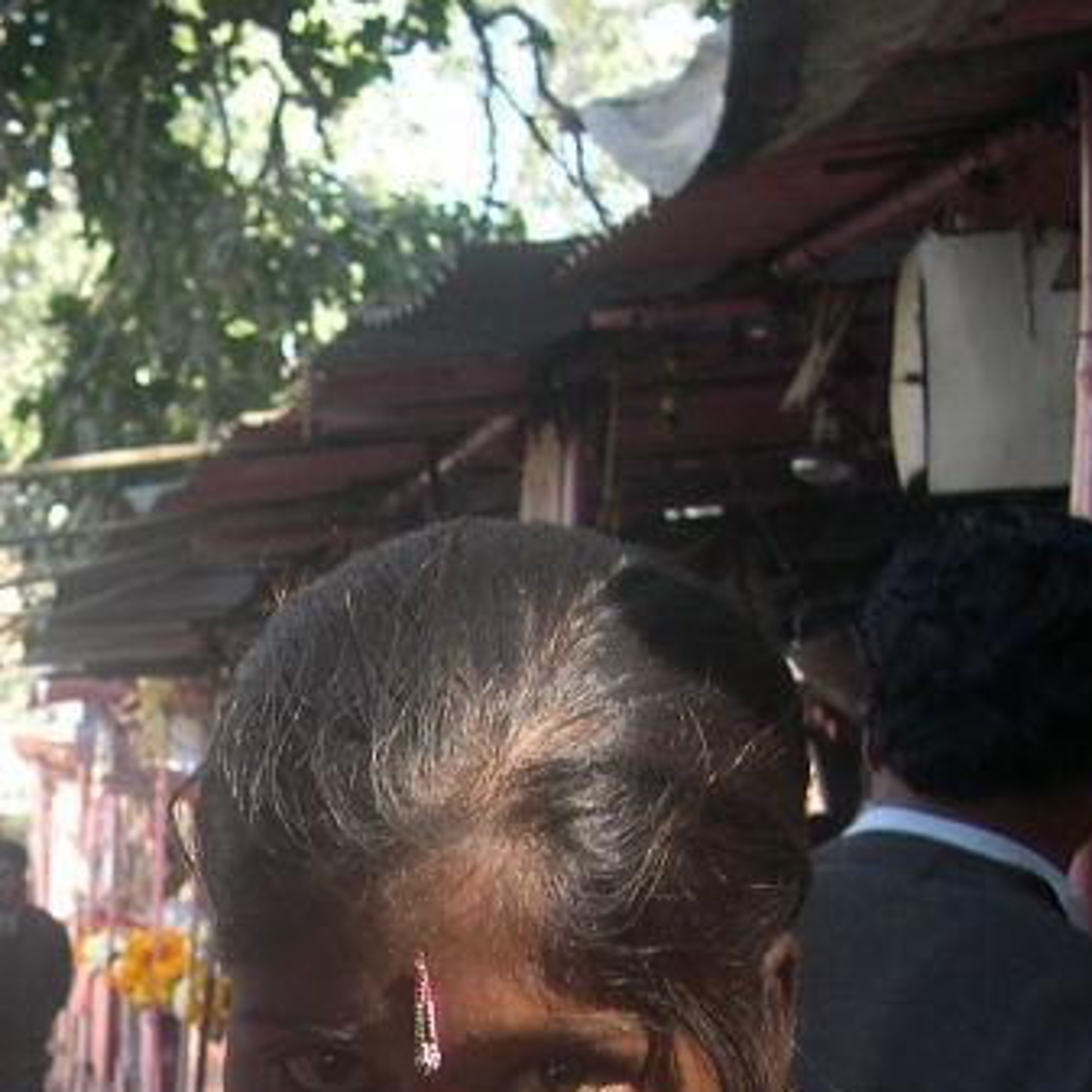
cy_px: 1186
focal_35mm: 102
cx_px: -156
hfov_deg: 16.5
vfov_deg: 16.6
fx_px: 3640
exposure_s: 1/86.7
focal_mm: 8
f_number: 2.8
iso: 100
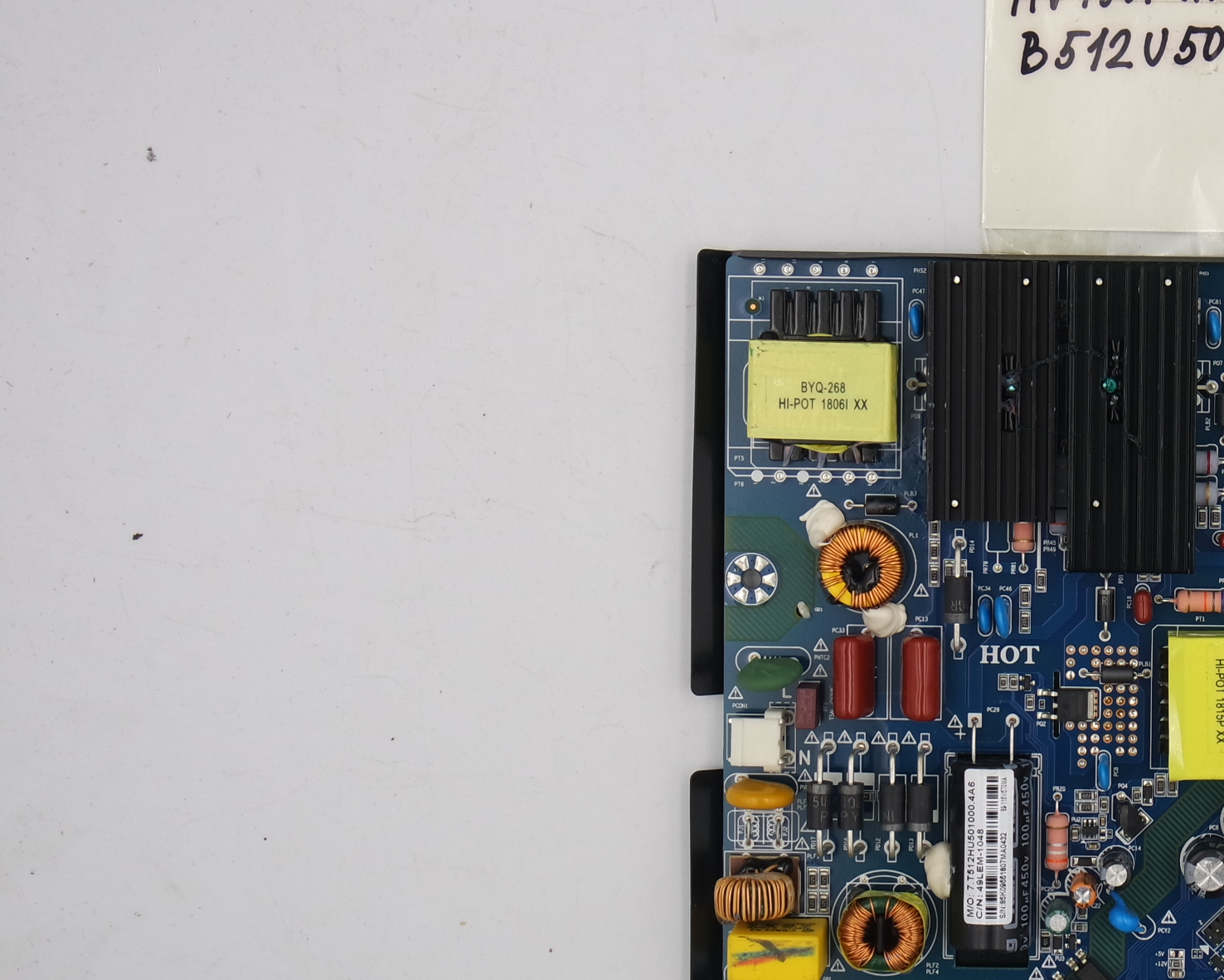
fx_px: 2536
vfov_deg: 21.9
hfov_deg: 26.0
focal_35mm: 70
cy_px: 539
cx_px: 1170
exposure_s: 1/100
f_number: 5.6
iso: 160
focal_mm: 14
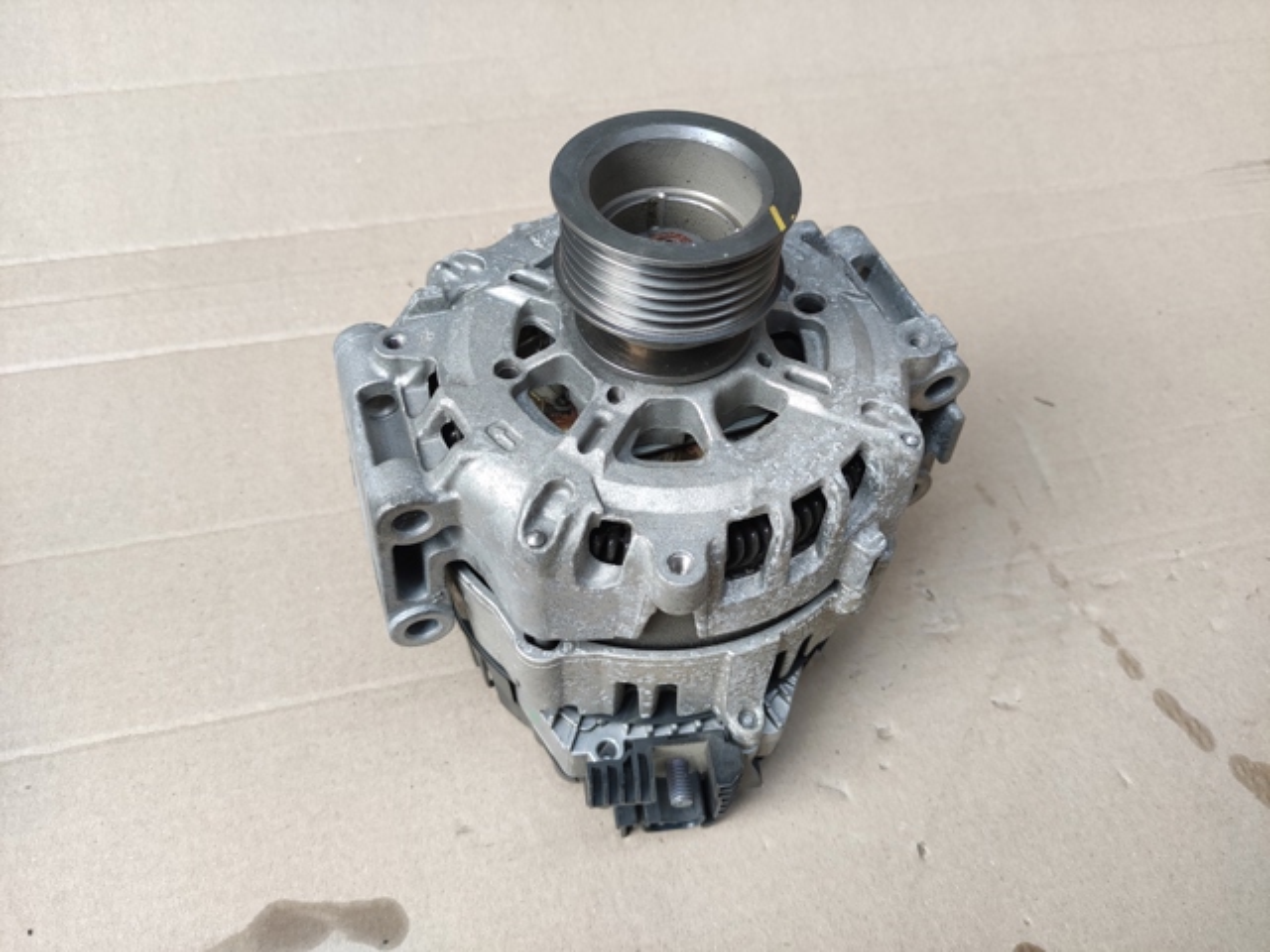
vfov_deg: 54.9
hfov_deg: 69.4
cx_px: 635
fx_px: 917
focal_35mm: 25
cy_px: 476
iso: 303
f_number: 1.89
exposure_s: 1/120
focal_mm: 5.43
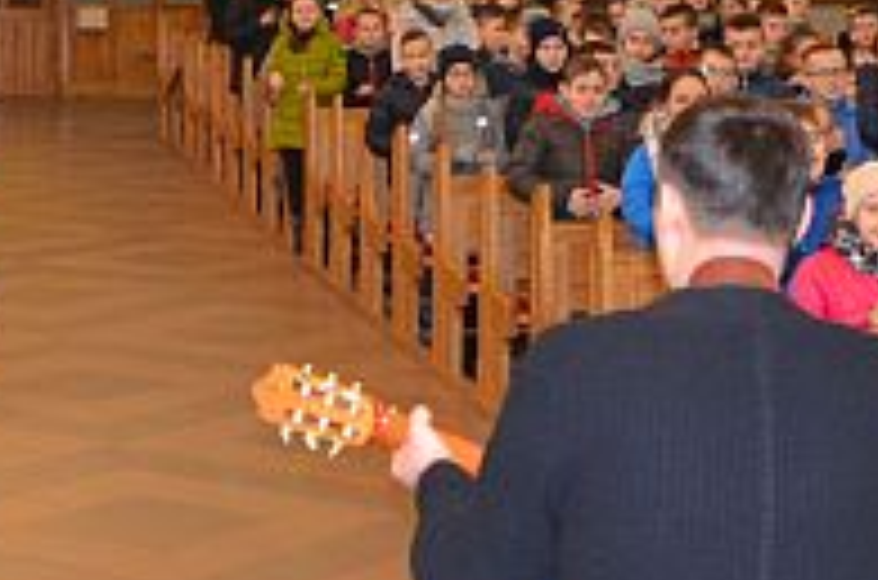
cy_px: -387
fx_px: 2701
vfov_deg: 11.6
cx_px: 293
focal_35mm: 111
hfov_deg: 18.4
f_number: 3.5
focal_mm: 18
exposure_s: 1/60
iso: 800
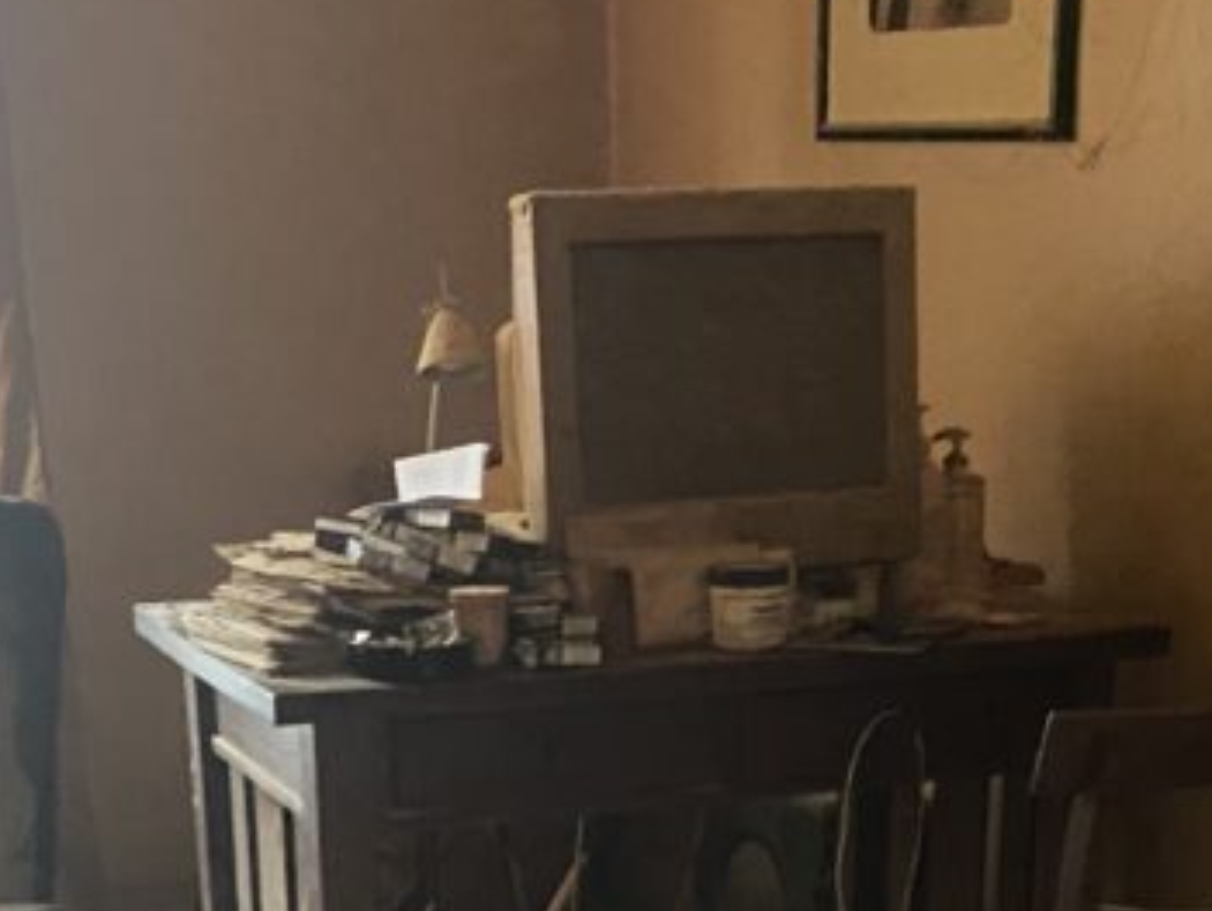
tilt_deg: -20.6
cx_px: 620
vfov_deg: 18.0
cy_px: 1223
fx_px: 2663
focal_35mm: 76
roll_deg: +2.8
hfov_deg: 25.6
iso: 800
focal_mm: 4.25
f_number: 1.8
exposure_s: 1/30
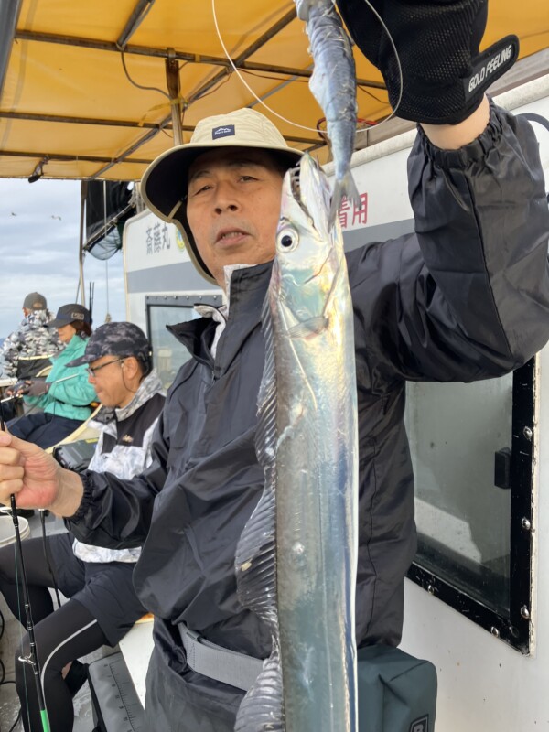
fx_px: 592
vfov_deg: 63.4
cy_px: 366
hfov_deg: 49.7
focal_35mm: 28
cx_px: 274
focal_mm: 3.99
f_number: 1.8
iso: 25
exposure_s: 1/121
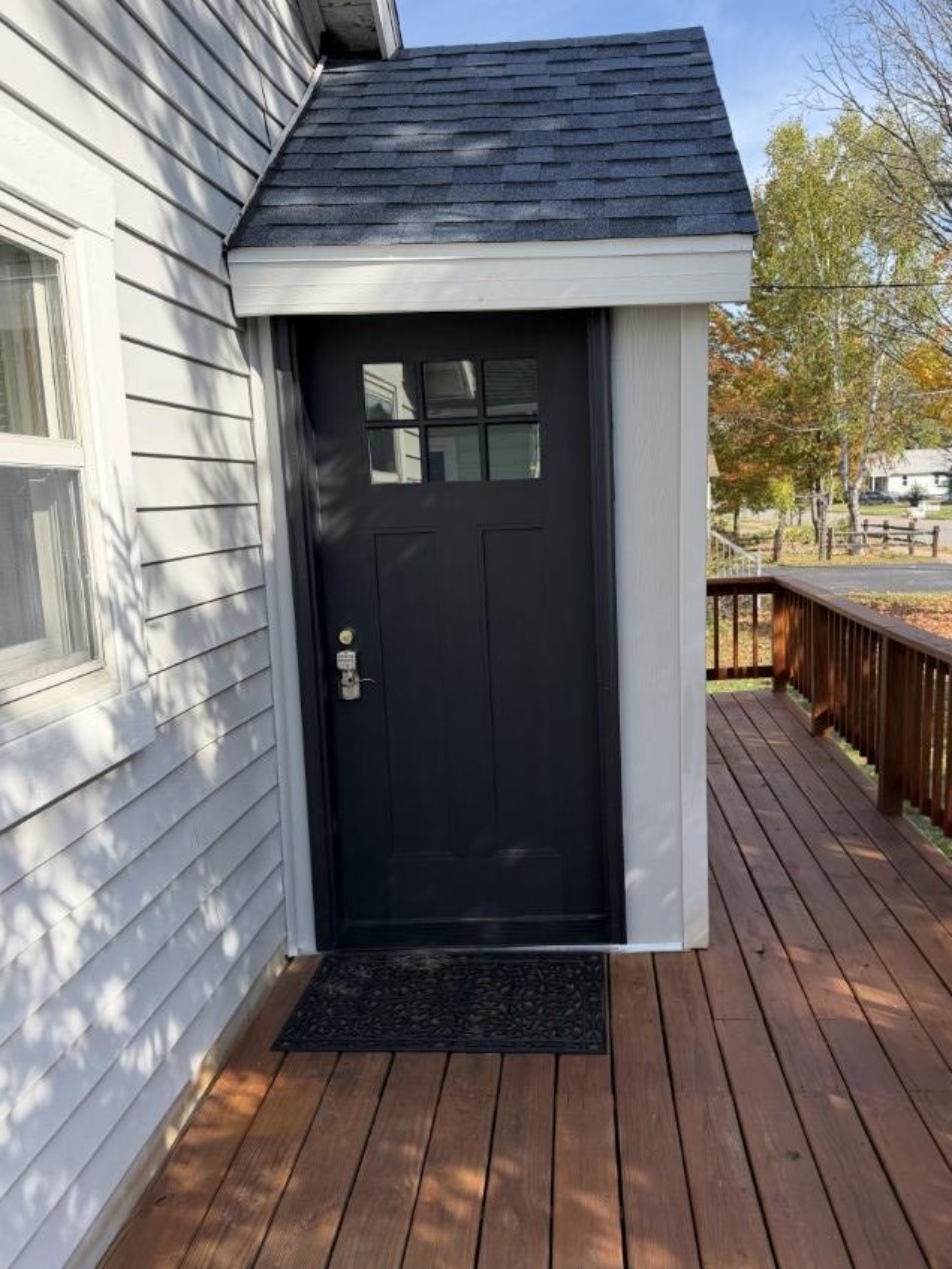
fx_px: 1063
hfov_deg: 48.1
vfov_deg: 61.6
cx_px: 549
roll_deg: +2.3
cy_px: 643
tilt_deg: -8.3
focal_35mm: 29
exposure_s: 1/2000
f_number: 1.78
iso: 100
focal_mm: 6.76
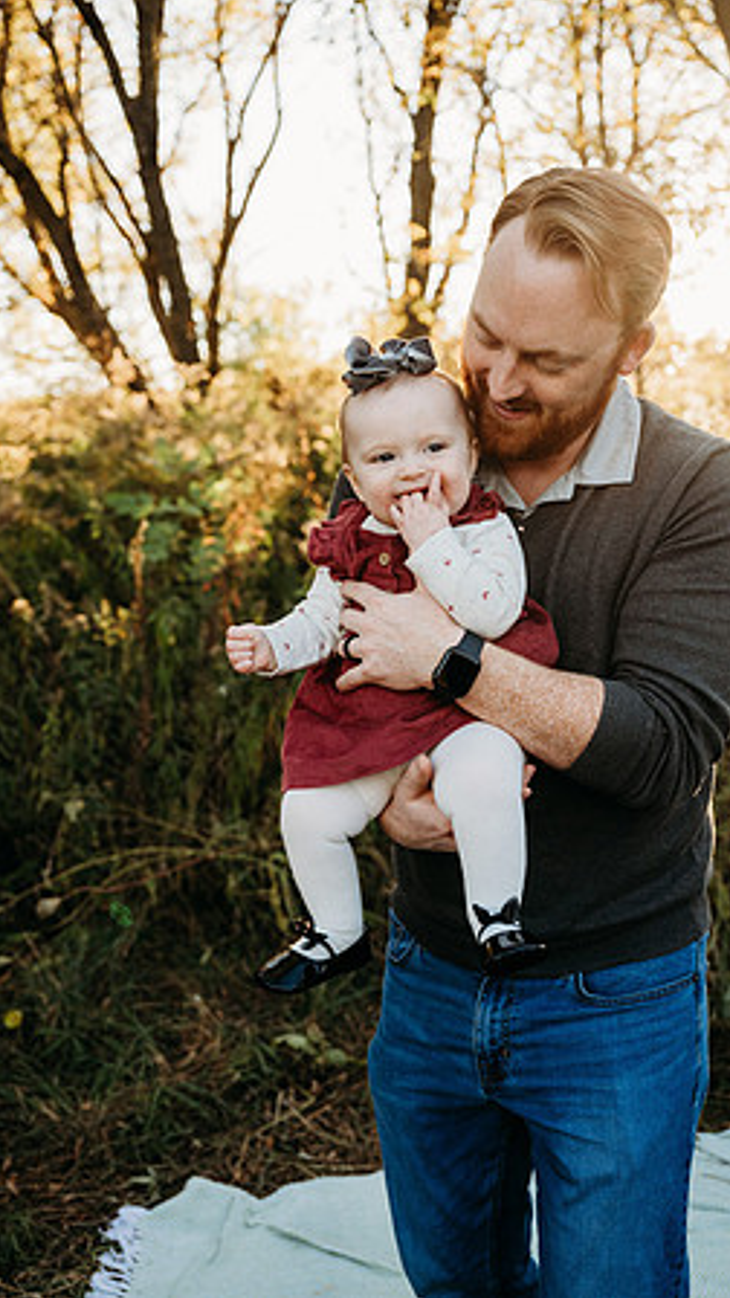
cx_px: 403
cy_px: 649
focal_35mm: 40
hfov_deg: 29.7
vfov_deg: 50.5
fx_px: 1376
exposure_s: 1/640
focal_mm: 38
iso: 640
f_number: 3.5
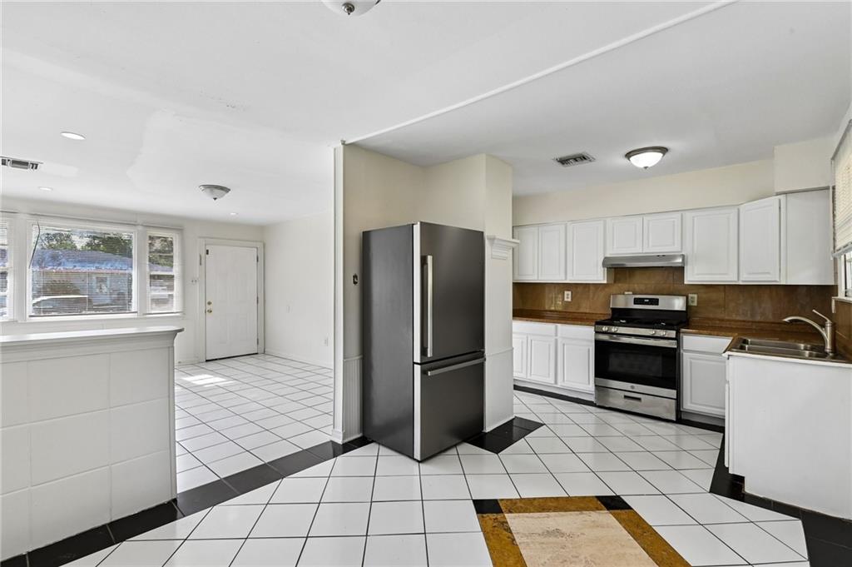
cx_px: 426
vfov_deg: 73.7
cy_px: 284
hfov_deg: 96.8
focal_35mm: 16
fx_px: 378
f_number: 11
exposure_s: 1/50
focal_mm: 16
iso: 400
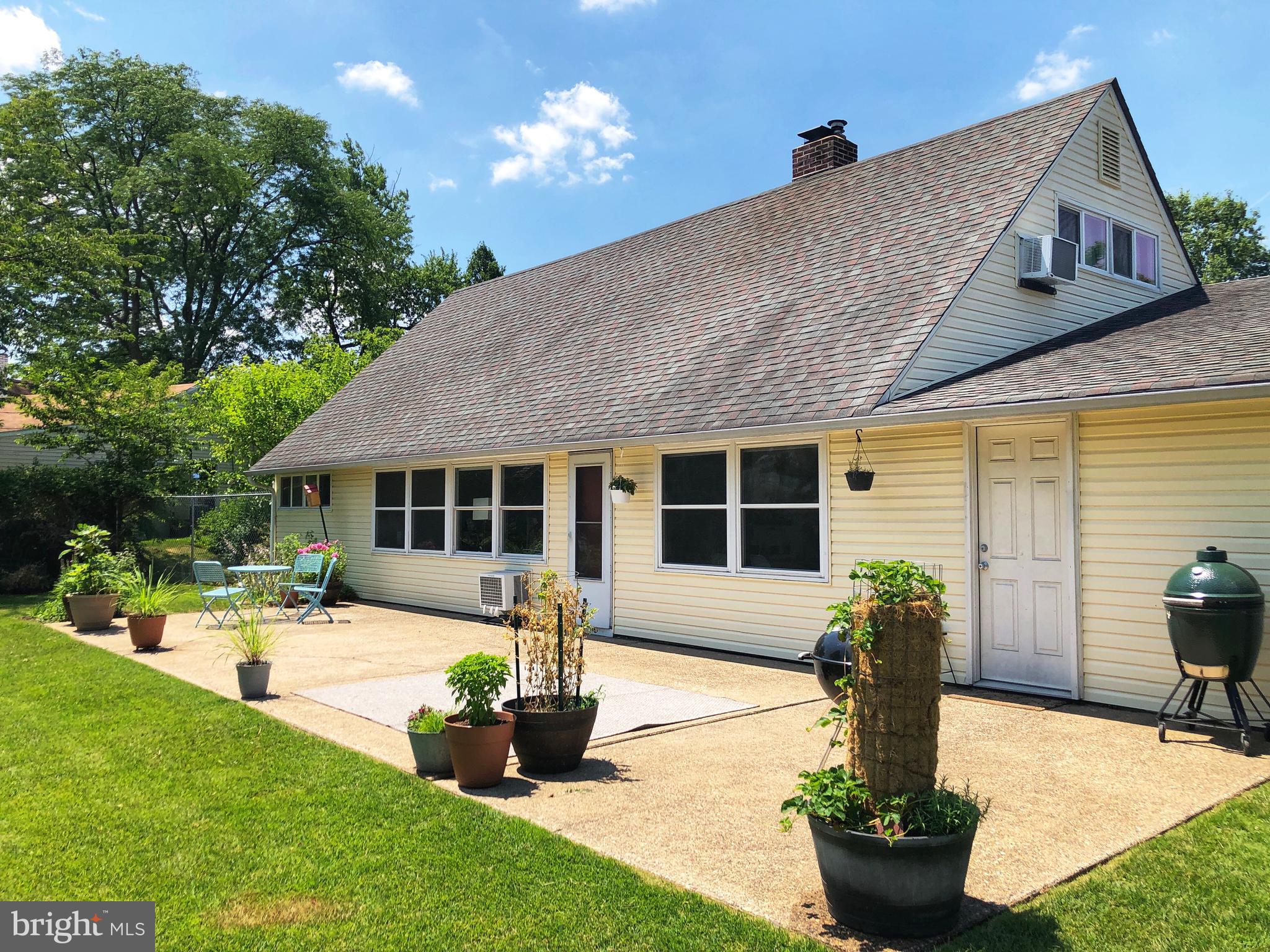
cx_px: 635
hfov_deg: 63.4
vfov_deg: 49.7
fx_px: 1027
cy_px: 476
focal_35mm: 28
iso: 20
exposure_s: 1/1656
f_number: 1.8
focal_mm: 3.99
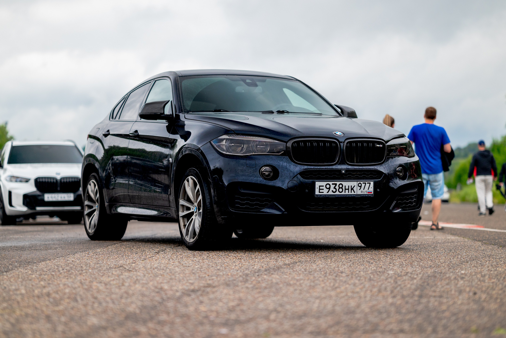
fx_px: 1308
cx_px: 249
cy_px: 159
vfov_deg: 14.7
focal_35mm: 93
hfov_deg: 21.9
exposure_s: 1/400
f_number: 2
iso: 400
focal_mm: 85
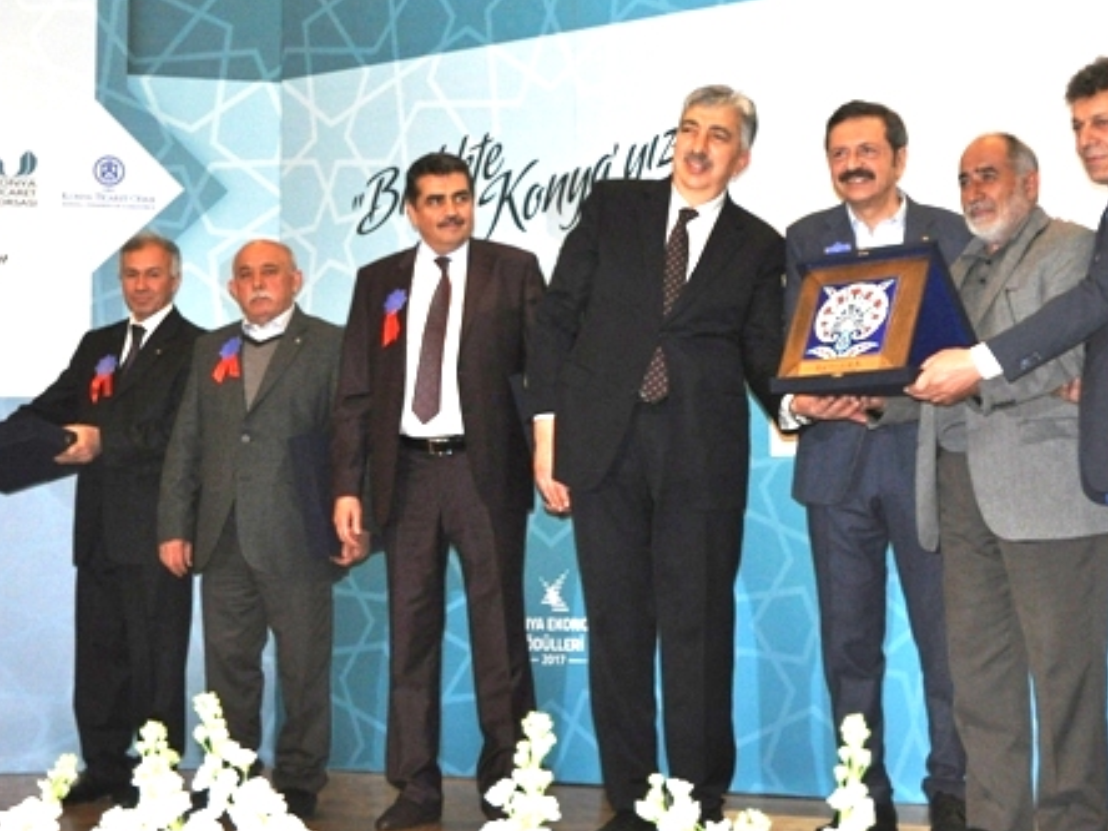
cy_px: 321
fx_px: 2327
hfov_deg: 26.8
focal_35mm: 73
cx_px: 601
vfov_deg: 20.2
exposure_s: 1/60
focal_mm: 35
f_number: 4.2
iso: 800
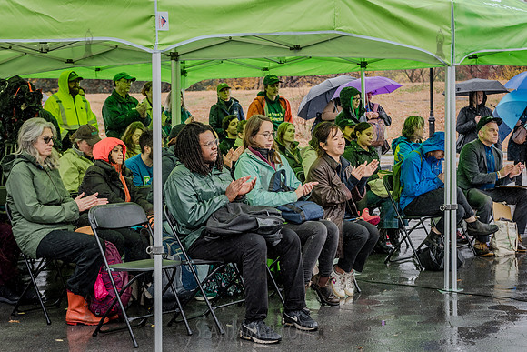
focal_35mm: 70
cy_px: 176
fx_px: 1025
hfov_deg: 28.8
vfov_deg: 19.5
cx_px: 264
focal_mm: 70
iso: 640
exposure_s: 1/400
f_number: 5.6
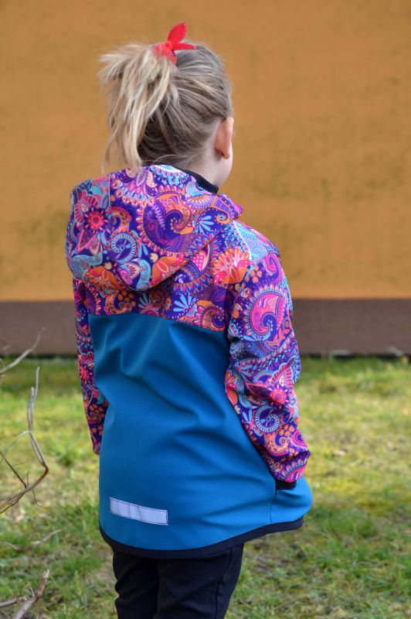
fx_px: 1029
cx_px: 206
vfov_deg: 33.4
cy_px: 310
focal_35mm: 60
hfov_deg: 22.6
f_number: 3.5
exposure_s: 1/320
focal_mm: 40
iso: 100
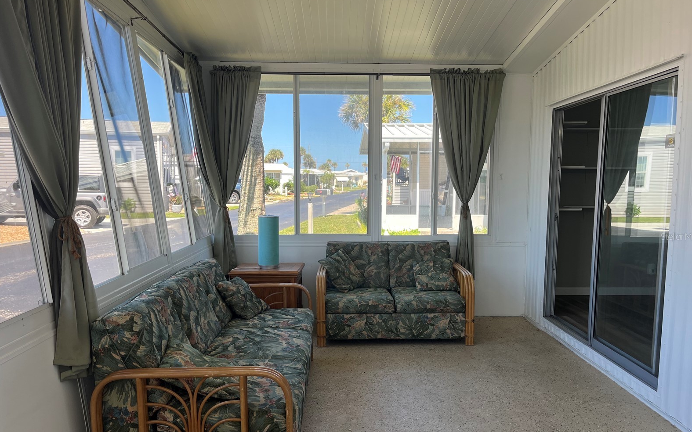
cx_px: 351
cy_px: 236
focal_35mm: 28
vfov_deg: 44.5
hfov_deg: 66.5
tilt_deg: -5.9
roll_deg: -0.4
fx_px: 528
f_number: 1.6
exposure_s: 1/430
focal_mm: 5.1
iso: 50
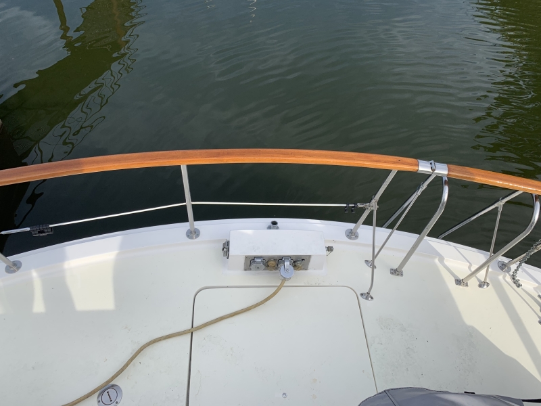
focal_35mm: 26
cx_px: 270
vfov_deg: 53.1
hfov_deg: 67.3
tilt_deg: -50.2
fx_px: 406
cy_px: 203
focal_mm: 4.25
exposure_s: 1/1536
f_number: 1.8
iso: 25
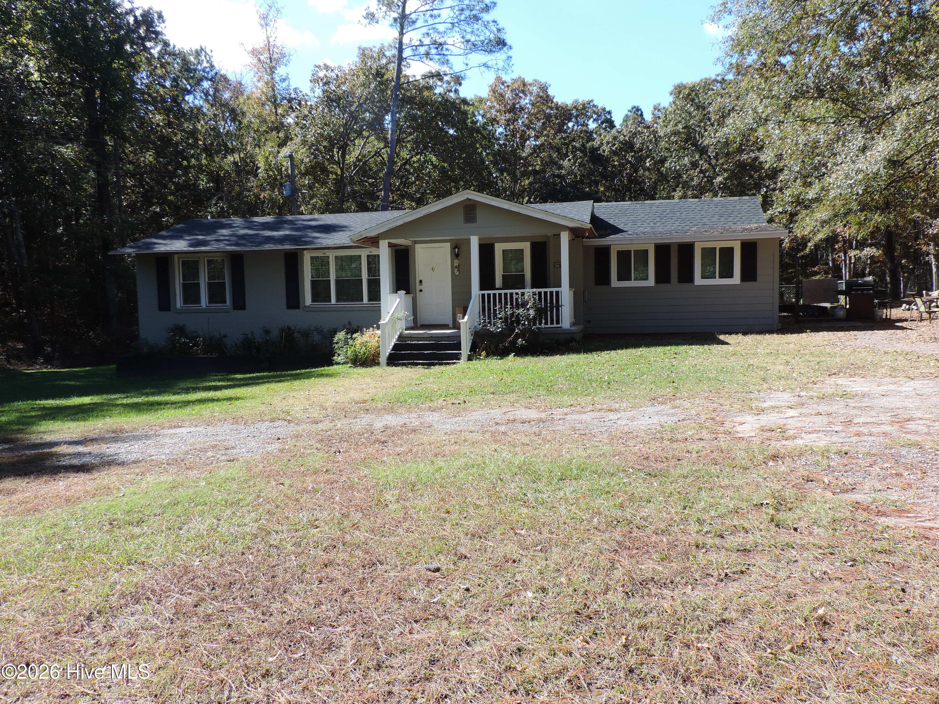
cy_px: 352
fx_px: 760
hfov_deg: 63.4
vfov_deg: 49.7
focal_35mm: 28
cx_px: 470
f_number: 3.1
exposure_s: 1/400
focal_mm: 4.9
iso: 80
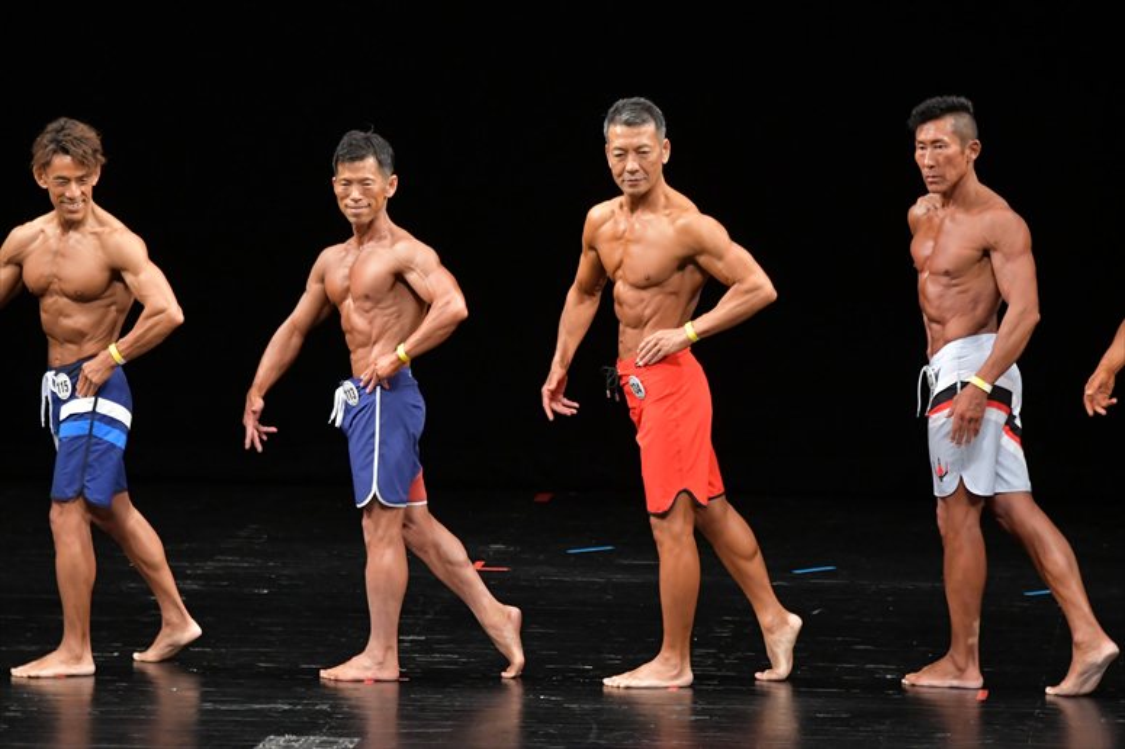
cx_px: 562
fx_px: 7965
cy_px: 374
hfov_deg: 8.1
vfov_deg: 5.4
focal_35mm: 255
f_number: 5.6
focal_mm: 170
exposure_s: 1/400
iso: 3200
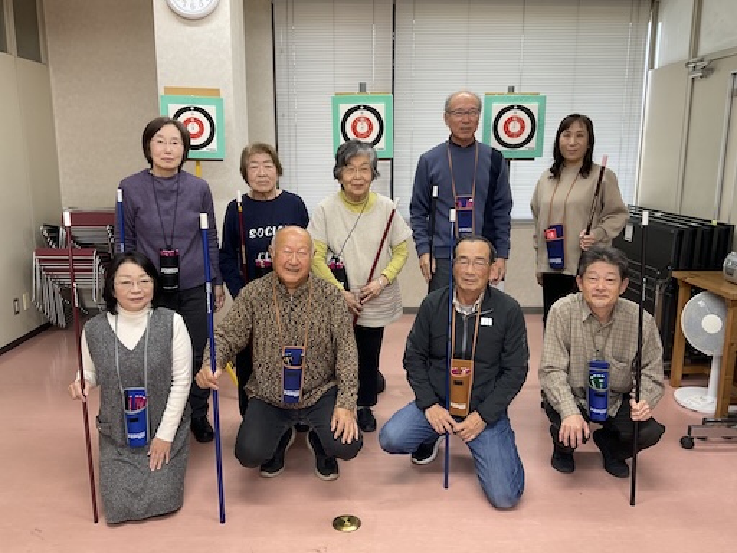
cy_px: 276
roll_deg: -0.3
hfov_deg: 61.7
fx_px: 617
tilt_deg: -10.9
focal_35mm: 29
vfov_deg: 48.2
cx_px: 368
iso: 50
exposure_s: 1/60
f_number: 1.8
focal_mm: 3
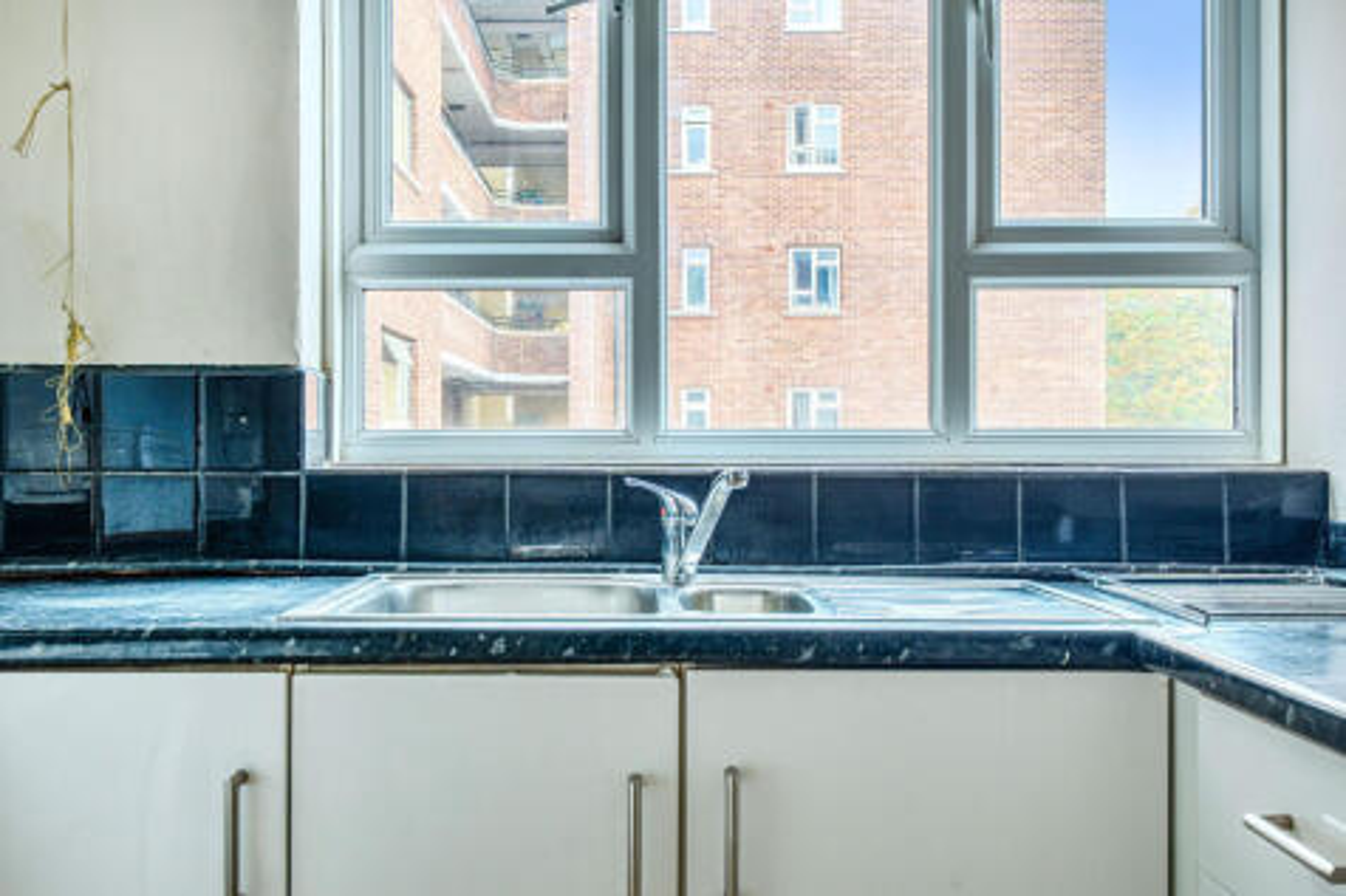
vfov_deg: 36.8
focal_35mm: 36
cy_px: 448
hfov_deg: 53.1
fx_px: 1345
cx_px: 673
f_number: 8
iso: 100
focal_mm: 24
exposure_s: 1/2
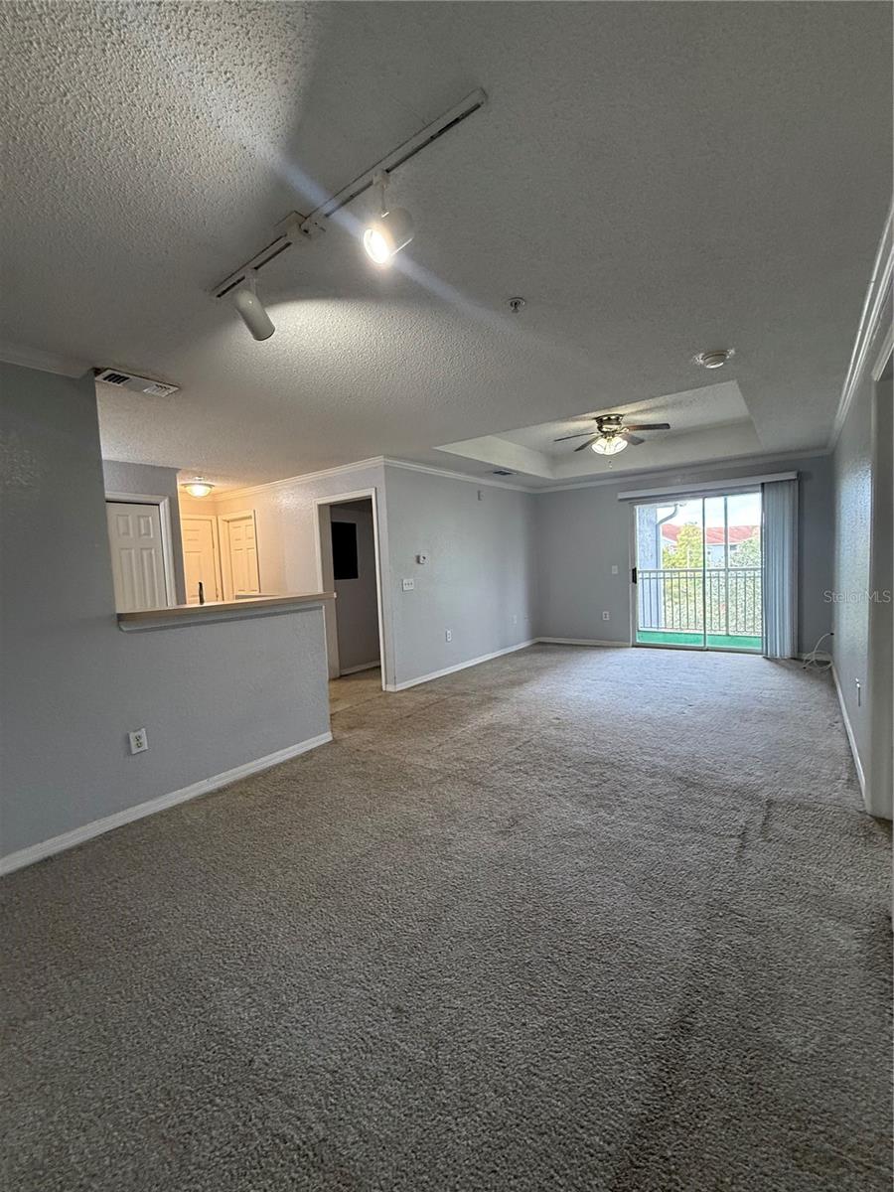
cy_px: 596
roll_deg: +2.2
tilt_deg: -3.1
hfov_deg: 85.7
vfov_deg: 102.1
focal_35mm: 14
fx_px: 482
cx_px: 447
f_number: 2.2
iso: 400
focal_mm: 2.22
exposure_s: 1/120
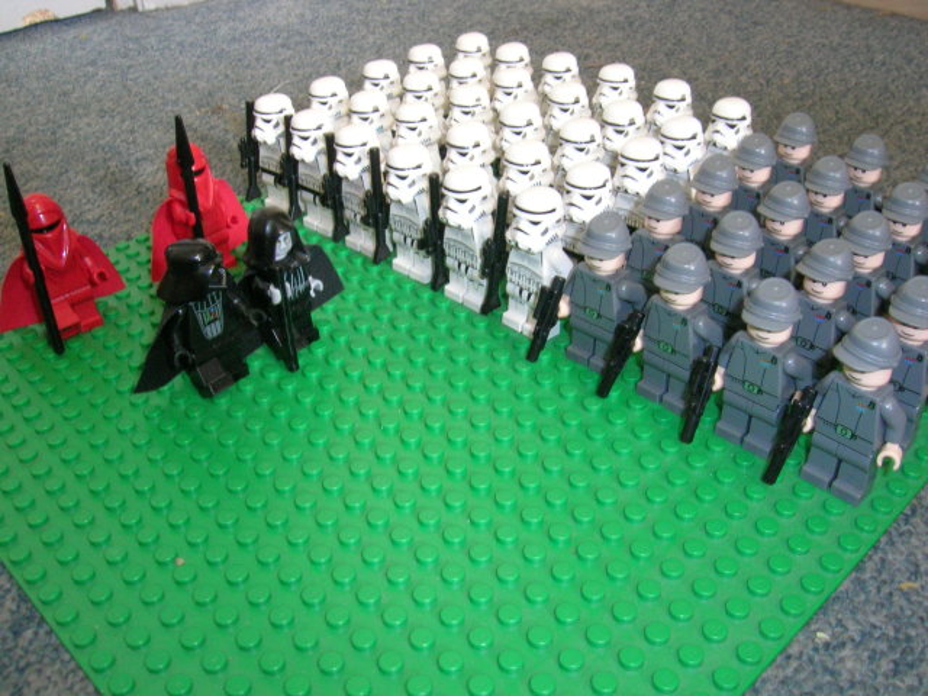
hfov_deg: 52.6
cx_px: 464
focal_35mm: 35
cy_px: 348
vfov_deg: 40.7
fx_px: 938
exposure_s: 1/3.7
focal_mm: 5.4
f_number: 4.8
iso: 200
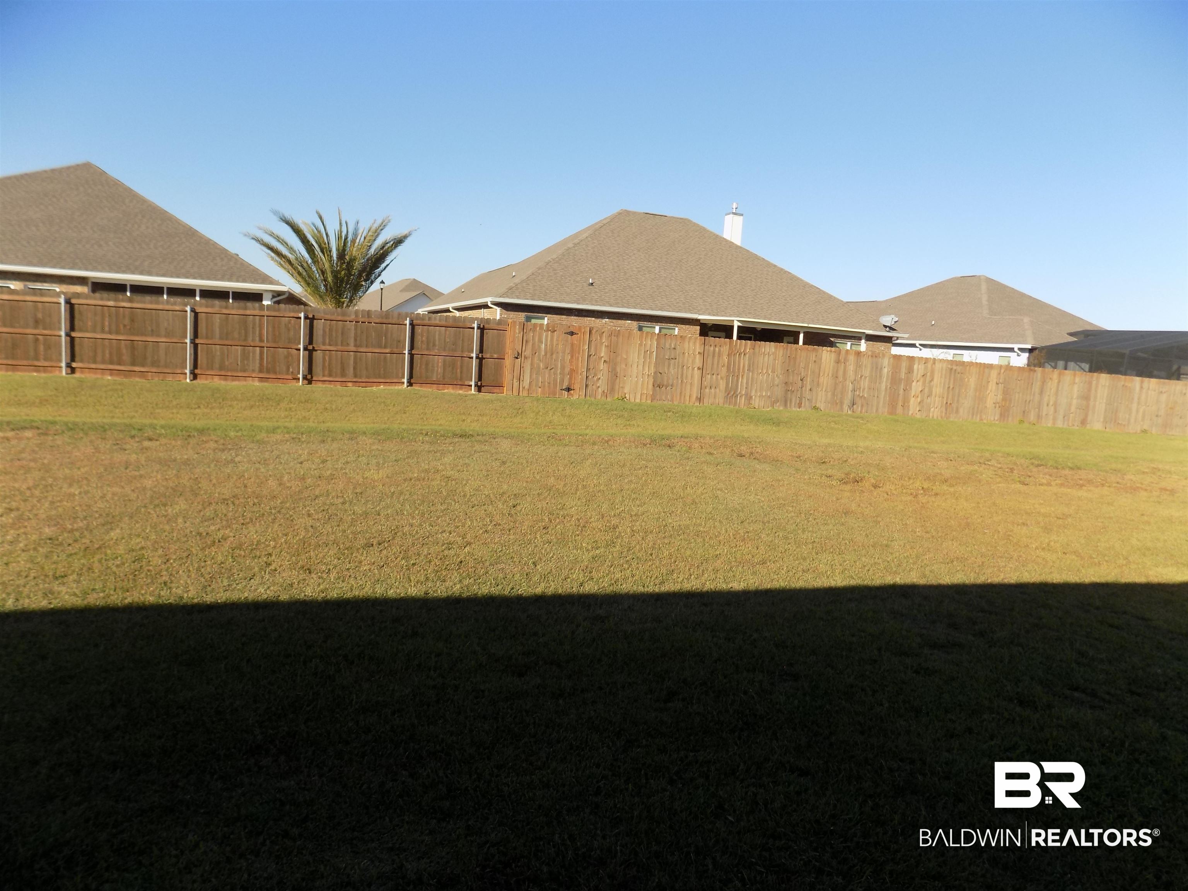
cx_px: 594
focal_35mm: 23
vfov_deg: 58.9
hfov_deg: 73.9
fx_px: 789
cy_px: 446
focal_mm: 4
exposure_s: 1/640
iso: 80
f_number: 3.1
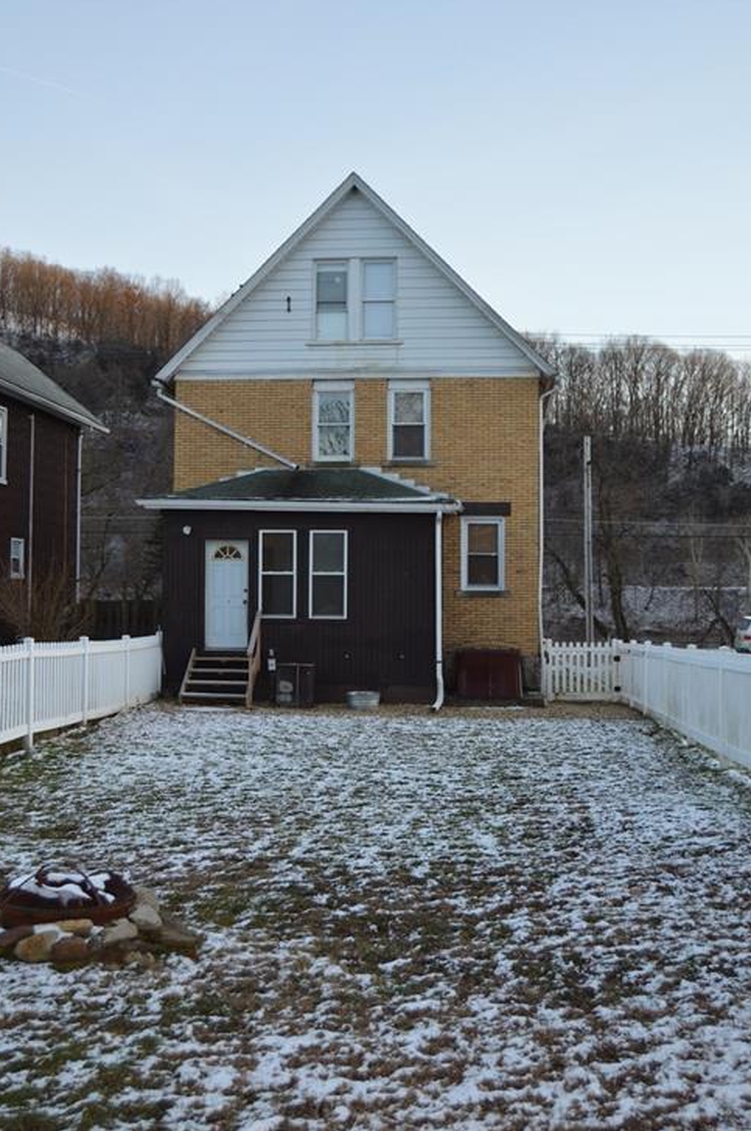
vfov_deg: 50.8
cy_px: 562
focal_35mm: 38
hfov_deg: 34.9
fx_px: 1193
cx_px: 378
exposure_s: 1/125
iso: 100
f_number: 4
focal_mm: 24
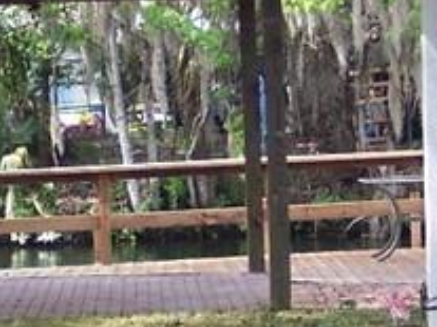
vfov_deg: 7.9
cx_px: 184
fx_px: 2372
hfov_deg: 10.5
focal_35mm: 188
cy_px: 30
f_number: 2.8
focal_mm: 8
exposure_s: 1/180
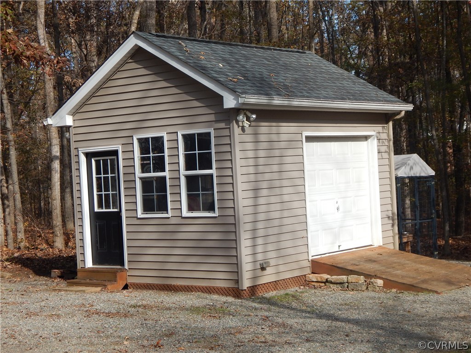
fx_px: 939
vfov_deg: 21.3
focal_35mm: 69
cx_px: 236
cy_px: 176
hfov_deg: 28.2
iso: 125
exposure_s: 1/500
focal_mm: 12.3
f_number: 4.1
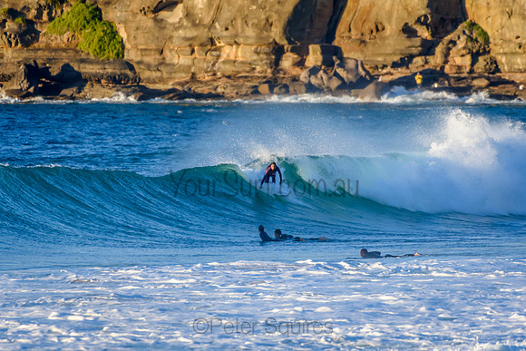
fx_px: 10960
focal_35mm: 750
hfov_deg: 2.7
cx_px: 263
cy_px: 176
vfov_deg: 1.8
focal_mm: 500
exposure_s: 1/1600
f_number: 5.6
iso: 640
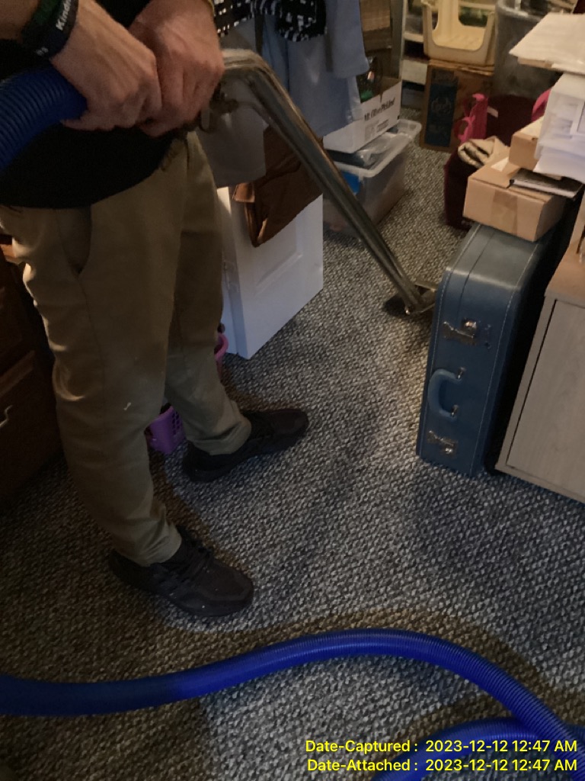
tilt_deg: -46.2
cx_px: 292
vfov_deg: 58.4
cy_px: 390
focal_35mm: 31
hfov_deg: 45.4
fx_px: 699
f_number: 2.4
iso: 400
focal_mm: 3.3
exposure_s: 1/33
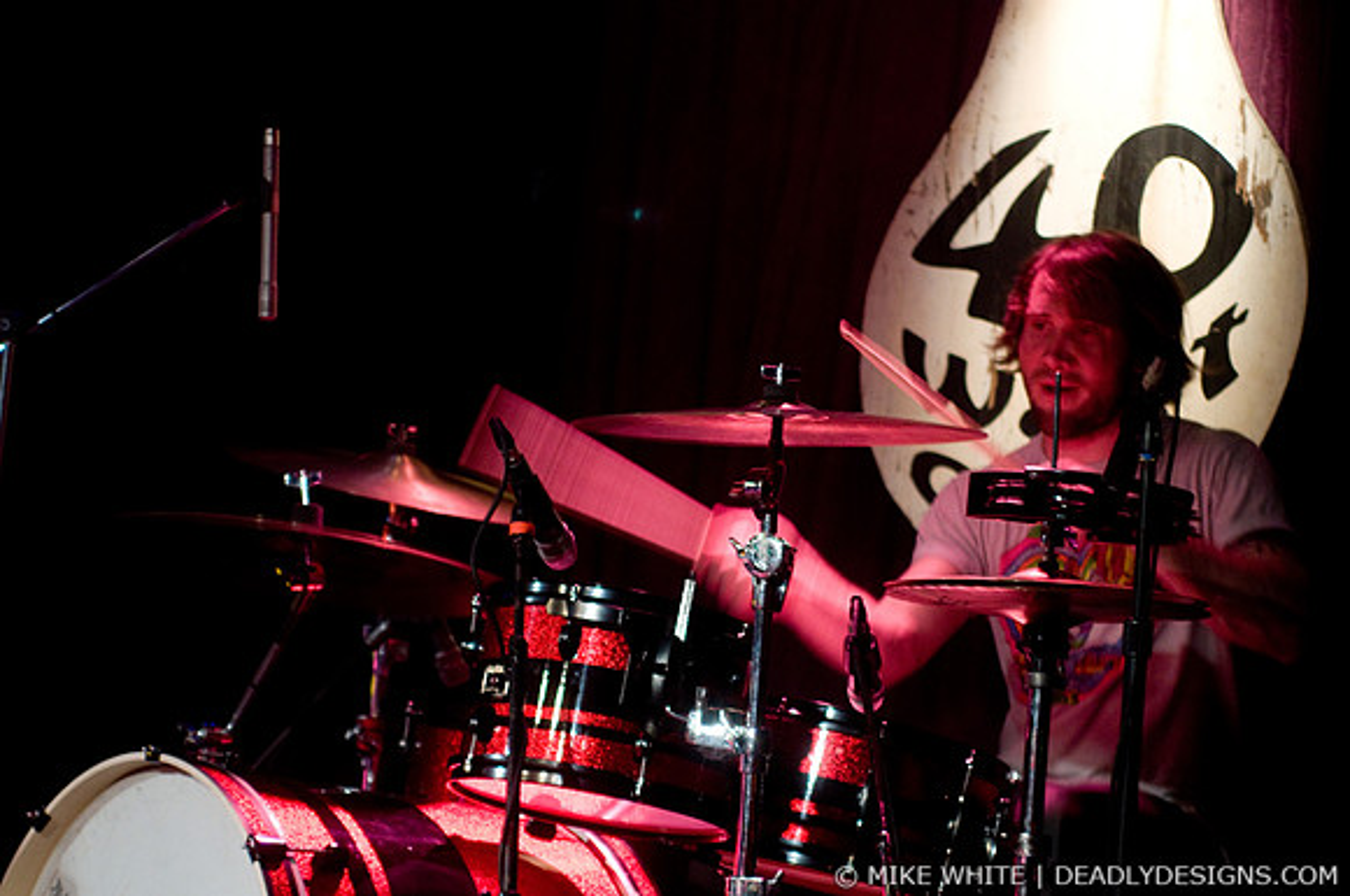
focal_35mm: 105
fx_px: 3932
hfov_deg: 19.5
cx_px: 675
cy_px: 448
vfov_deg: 13.0
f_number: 2.8
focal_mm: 70
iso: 1250
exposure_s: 1/40
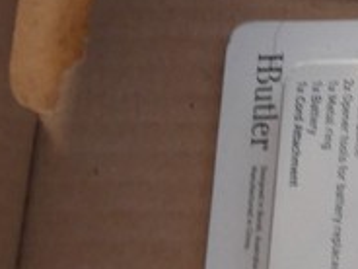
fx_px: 1469
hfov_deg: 11.4
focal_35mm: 142
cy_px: -105
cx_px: 881
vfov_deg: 10.2
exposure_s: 1/125
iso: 125
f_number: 3.3
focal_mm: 4.3
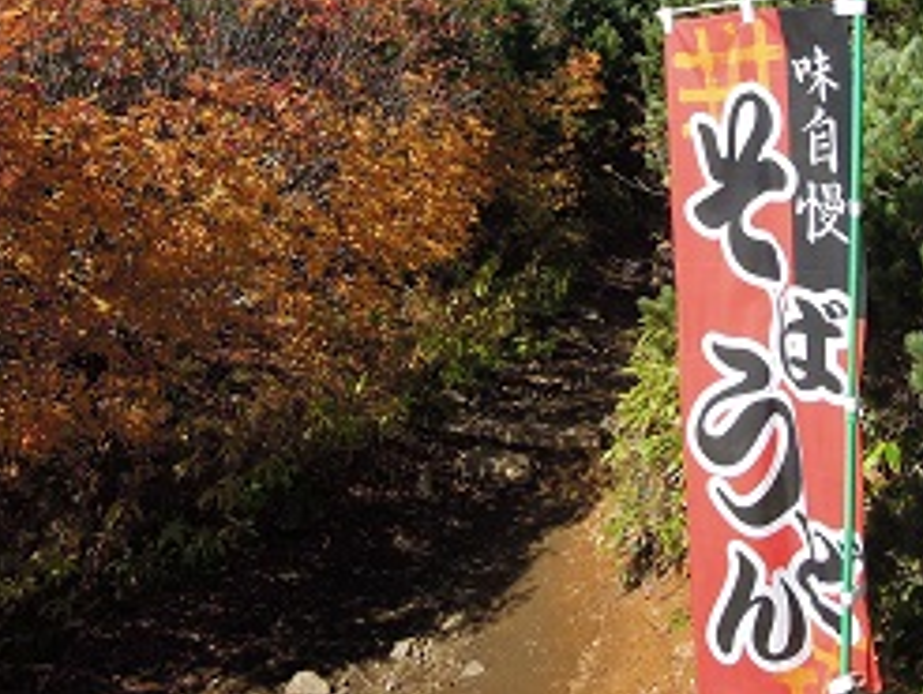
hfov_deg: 47.6
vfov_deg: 35.6
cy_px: 135
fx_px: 1041
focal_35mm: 39
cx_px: 540
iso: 160
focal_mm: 4.3
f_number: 3.5
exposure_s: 1/1250
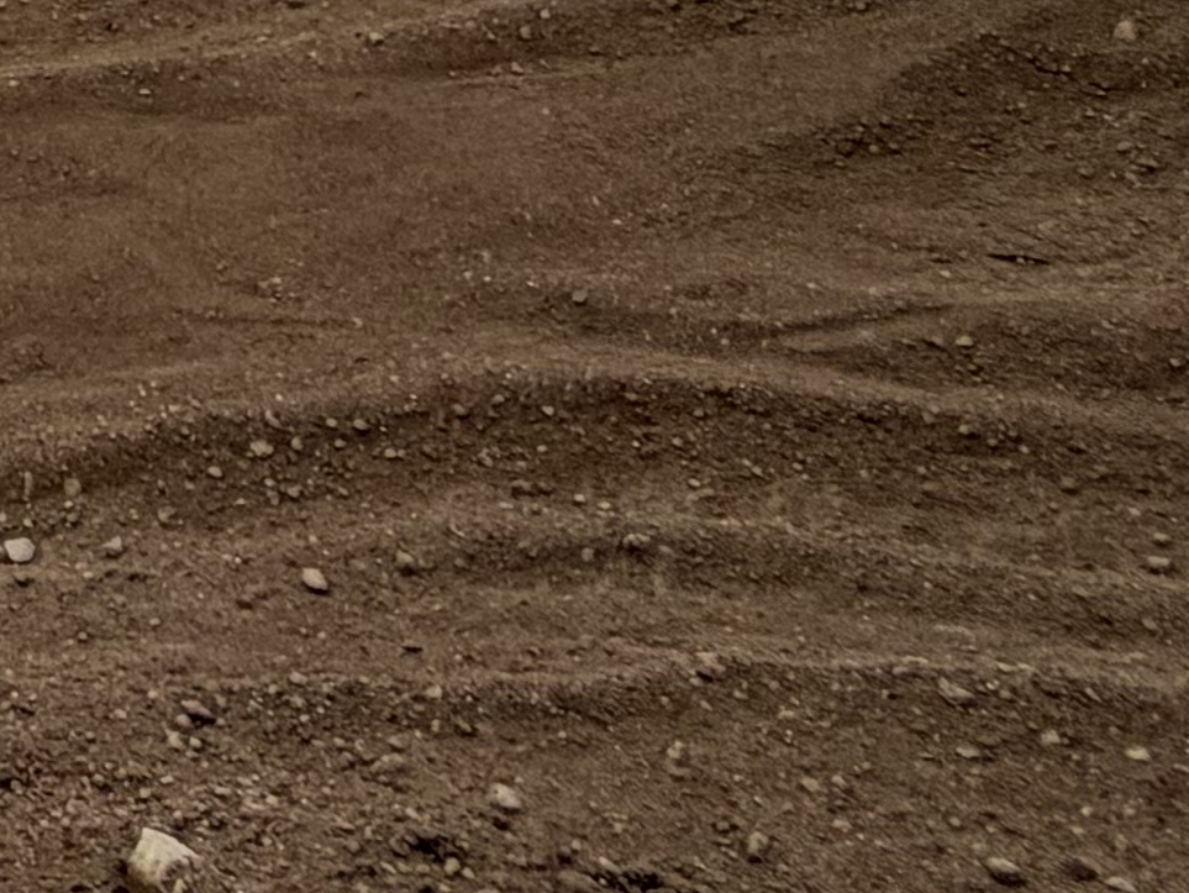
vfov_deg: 13.5
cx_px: -1641
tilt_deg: -11.4
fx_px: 2852
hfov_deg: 14.9
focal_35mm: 83
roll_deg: +3.5
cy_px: -1178
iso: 20
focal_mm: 2.22
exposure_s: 1/1848
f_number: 2.2
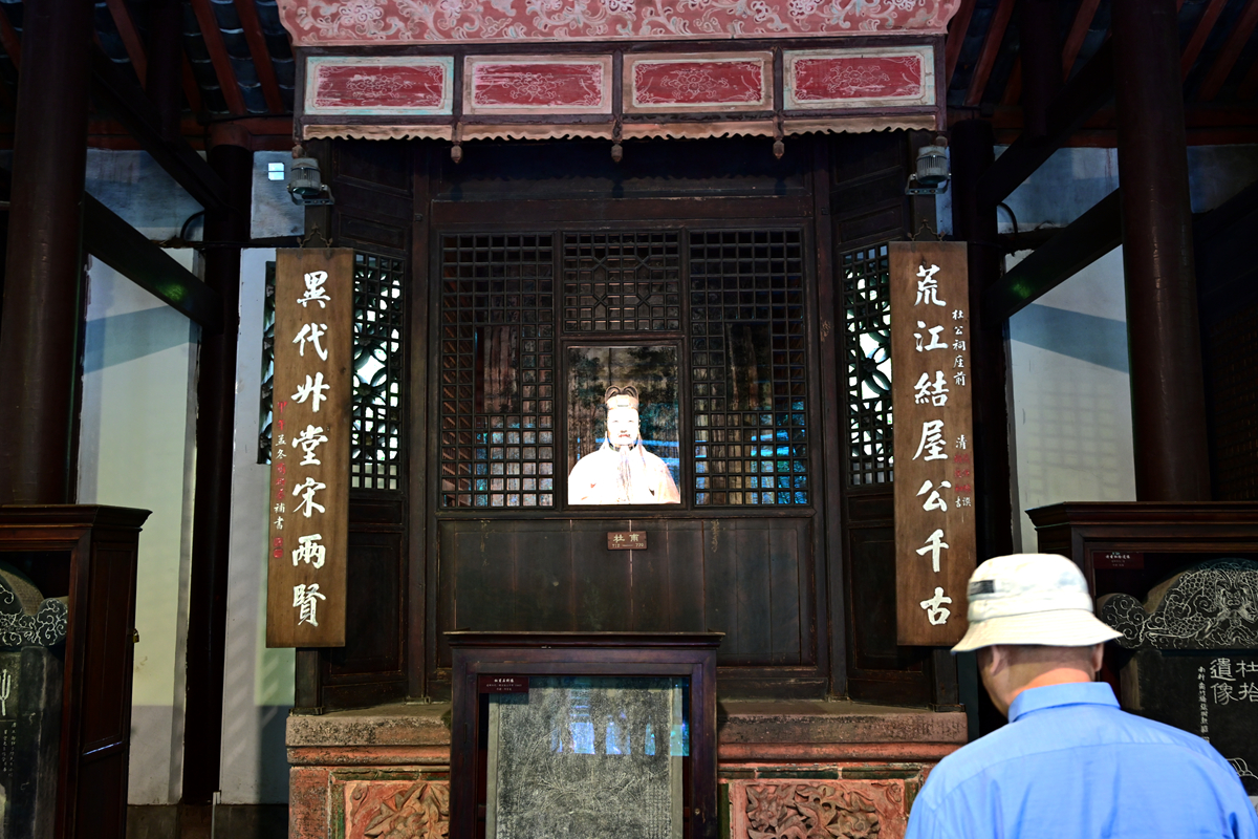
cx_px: 629
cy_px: 420
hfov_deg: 55.8
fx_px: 1188
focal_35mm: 34
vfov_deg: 38.9
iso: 800
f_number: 8
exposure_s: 1/5
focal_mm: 34
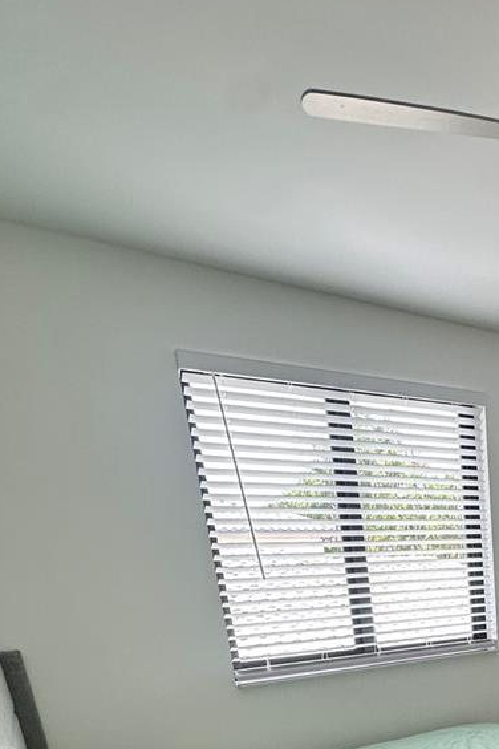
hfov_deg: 35.6
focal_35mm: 31
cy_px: 762
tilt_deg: -18.0
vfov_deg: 48.6
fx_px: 644
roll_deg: +0.5
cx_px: 560
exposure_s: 1/99
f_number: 2.2
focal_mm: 2.22
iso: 100
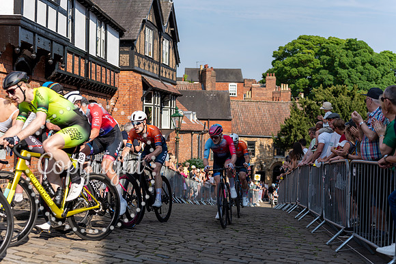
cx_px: 198
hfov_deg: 35.0
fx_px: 627
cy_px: 132
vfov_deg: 23.8
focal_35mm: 57
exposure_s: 1/1250
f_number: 2.8
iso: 100
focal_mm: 57
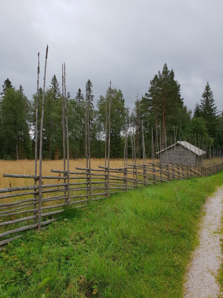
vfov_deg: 67.3
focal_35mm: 26
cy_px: 149
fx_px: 223
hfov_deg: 53.1
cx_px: 112
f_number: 2.4
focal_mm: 4.3
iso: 50
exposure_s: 1/626
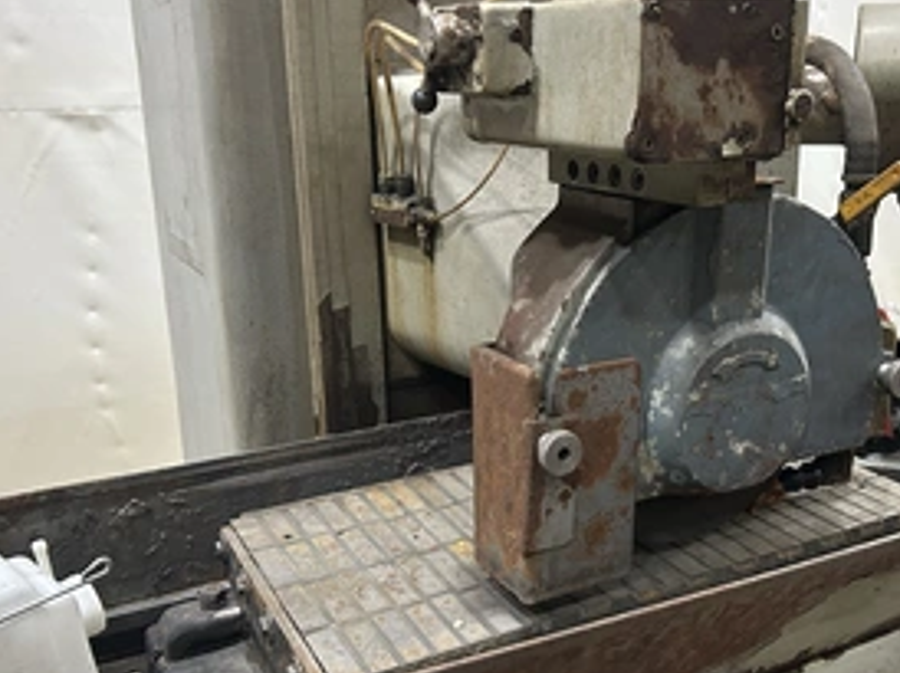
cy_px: 374
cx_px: 535
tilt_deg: -14.4
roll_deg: +0.6
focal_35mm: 38
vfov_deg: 37.6
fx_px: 987
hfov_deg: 48.7
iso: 500
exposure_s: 1/60
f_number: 1.5
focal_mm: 5.7
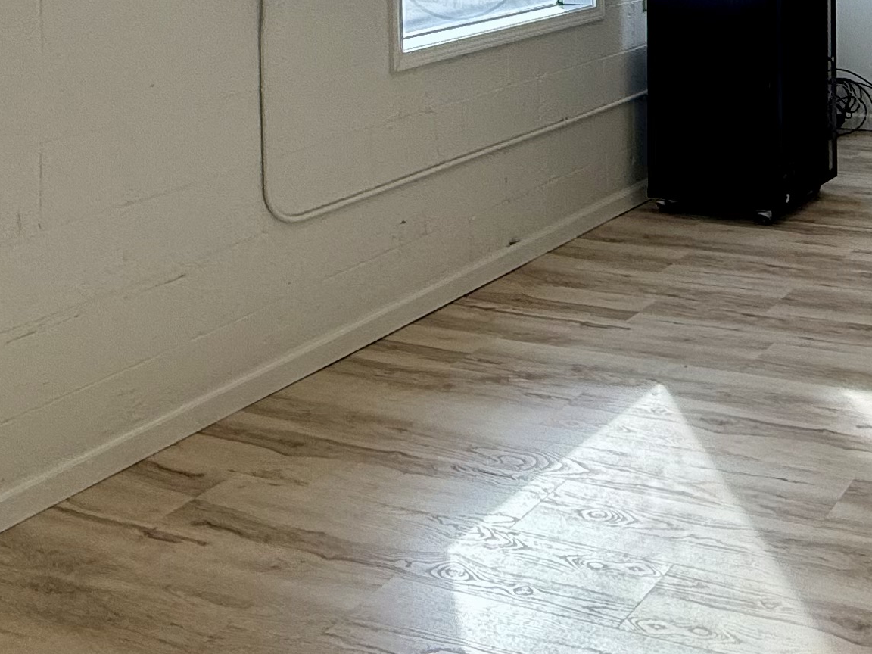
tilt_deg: -0.2
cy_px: -168
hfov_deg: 34.6
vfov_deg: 25.9
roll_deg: +0.2
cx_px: 910
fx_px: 1234
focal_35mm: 49
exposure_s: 1/187
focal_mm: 2.22
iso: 64
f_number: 2.2
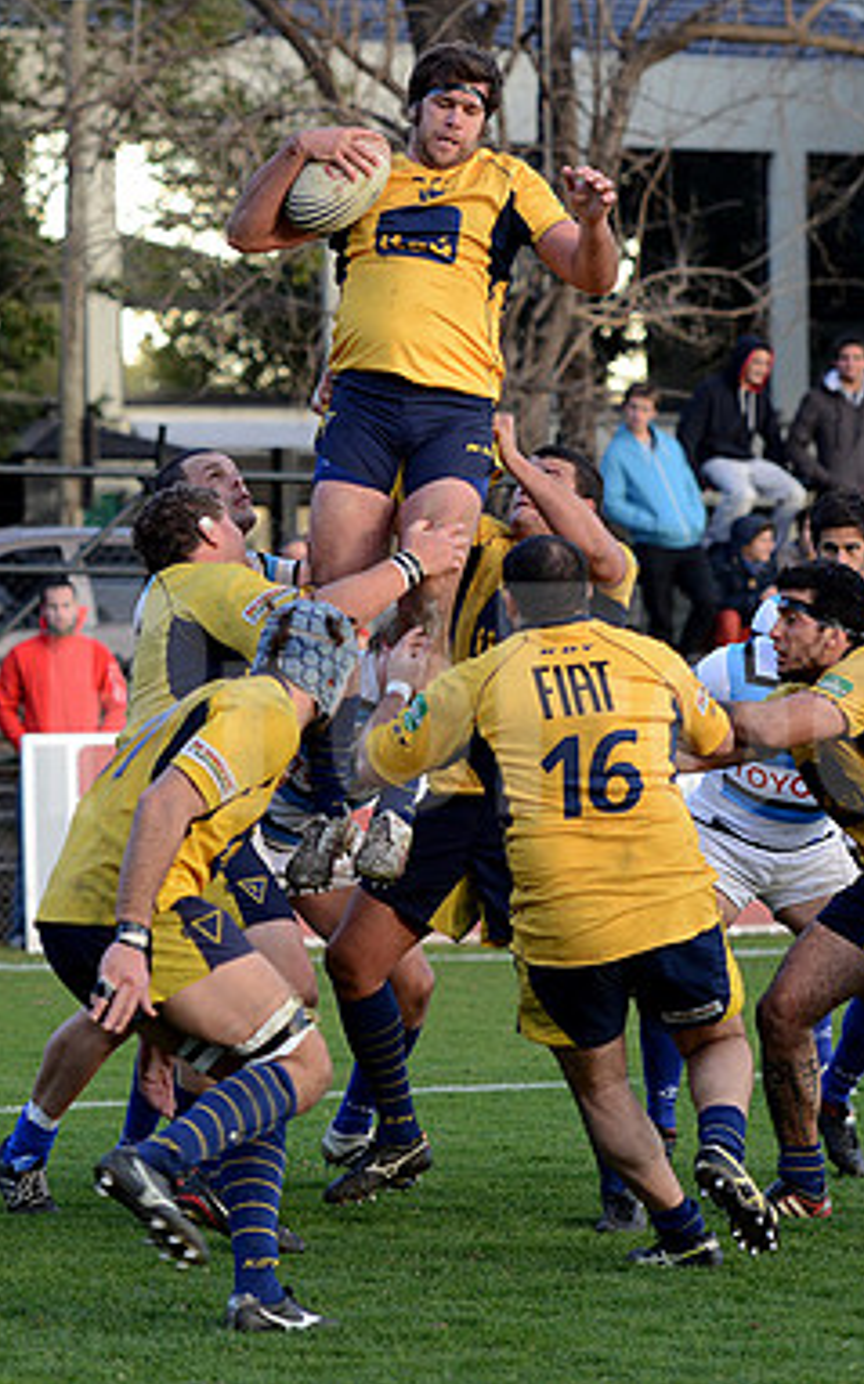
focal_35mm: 173
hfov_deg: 7.6
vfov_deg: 12.1
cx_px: 340
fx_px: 6525
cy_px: 692
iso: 1000
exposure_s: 1/500
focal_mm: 112
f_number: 2.8
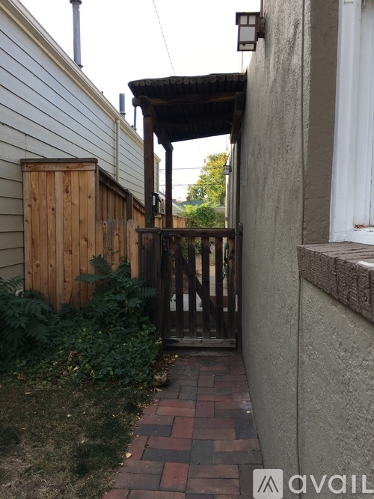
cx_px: 187
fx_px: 418
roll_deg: -0.6
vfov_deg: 61.7
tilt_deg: -1.8
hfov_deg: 48.2
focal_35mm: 29
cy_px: 250
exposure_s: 1/299
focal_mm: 4.15
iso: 25
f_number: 2.2
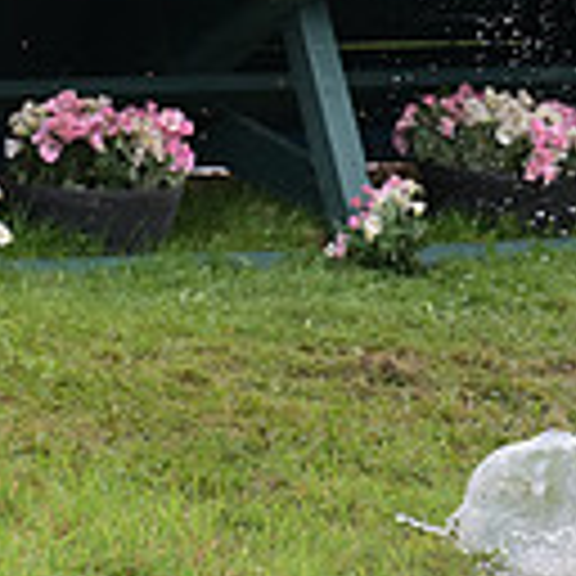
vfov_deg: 2.8
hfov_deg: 2.8
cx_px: 1107
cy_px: 79
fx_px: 11578
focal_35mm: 615
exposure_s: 1/1250
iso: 800
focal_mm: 160
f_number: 5.6
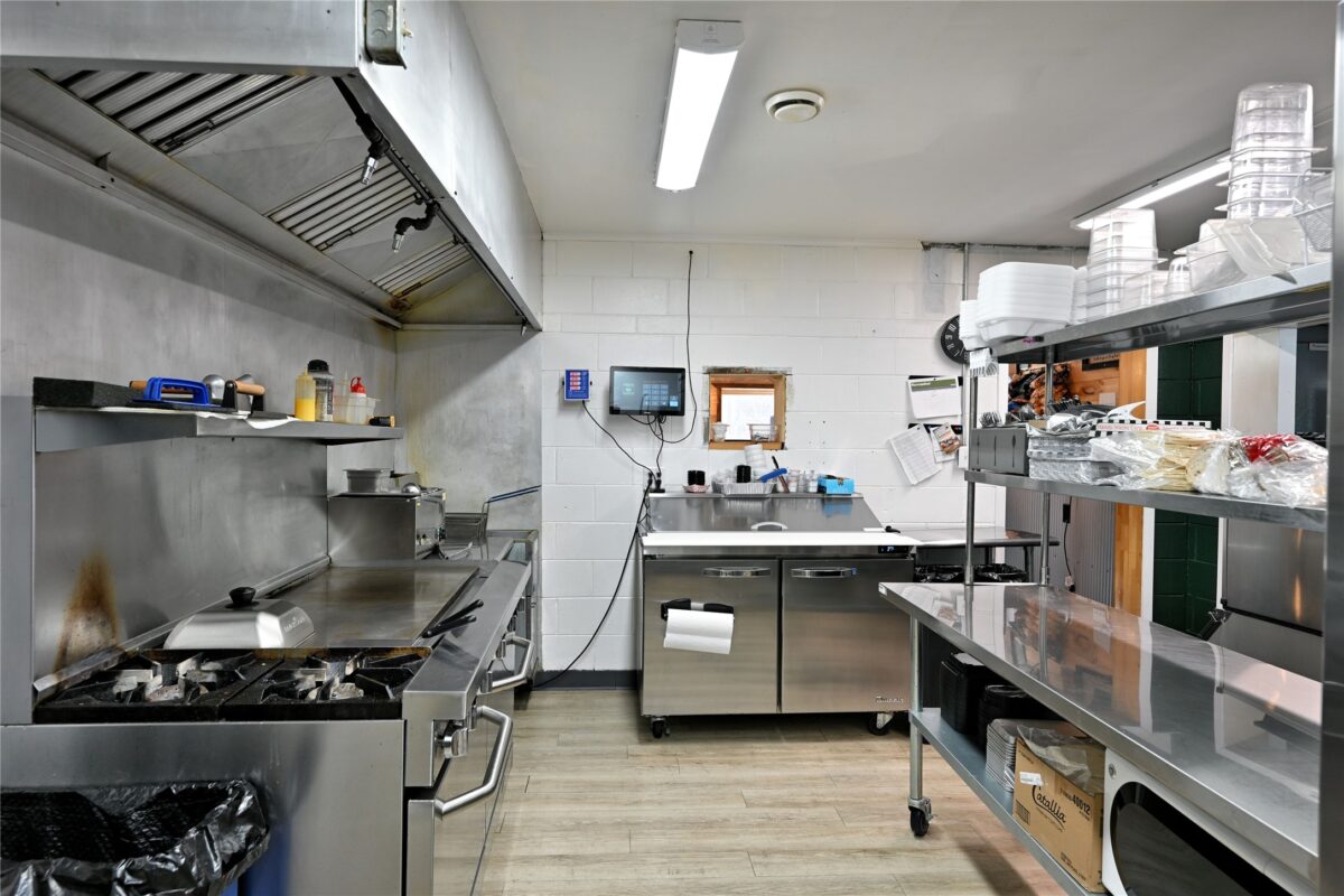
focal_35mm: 21
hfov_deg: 81.2
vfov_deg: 59.5
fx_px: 784
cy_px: 448
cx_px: 672
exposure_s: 1/25
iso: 200
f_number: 5.6
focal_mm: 21
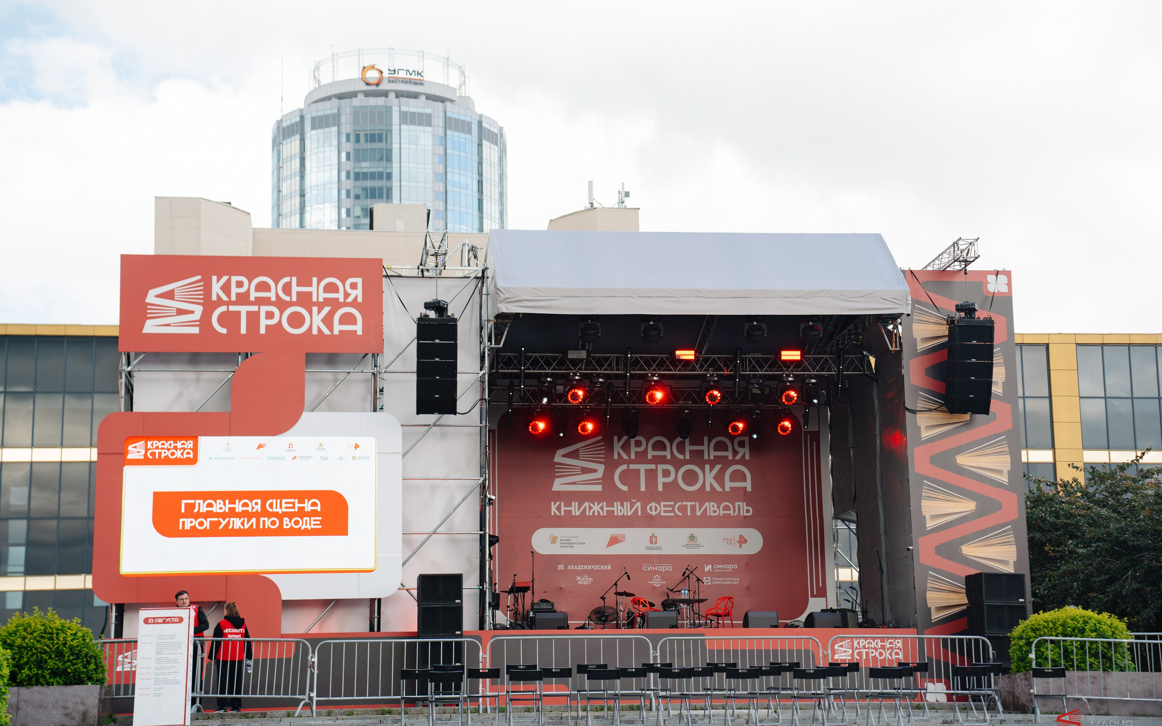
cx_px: 585
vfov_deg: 19.1
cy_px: 361
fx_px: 2154
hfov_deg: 30.2
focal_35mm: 68
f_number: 4
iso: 250
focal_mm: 65
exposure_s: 1/200
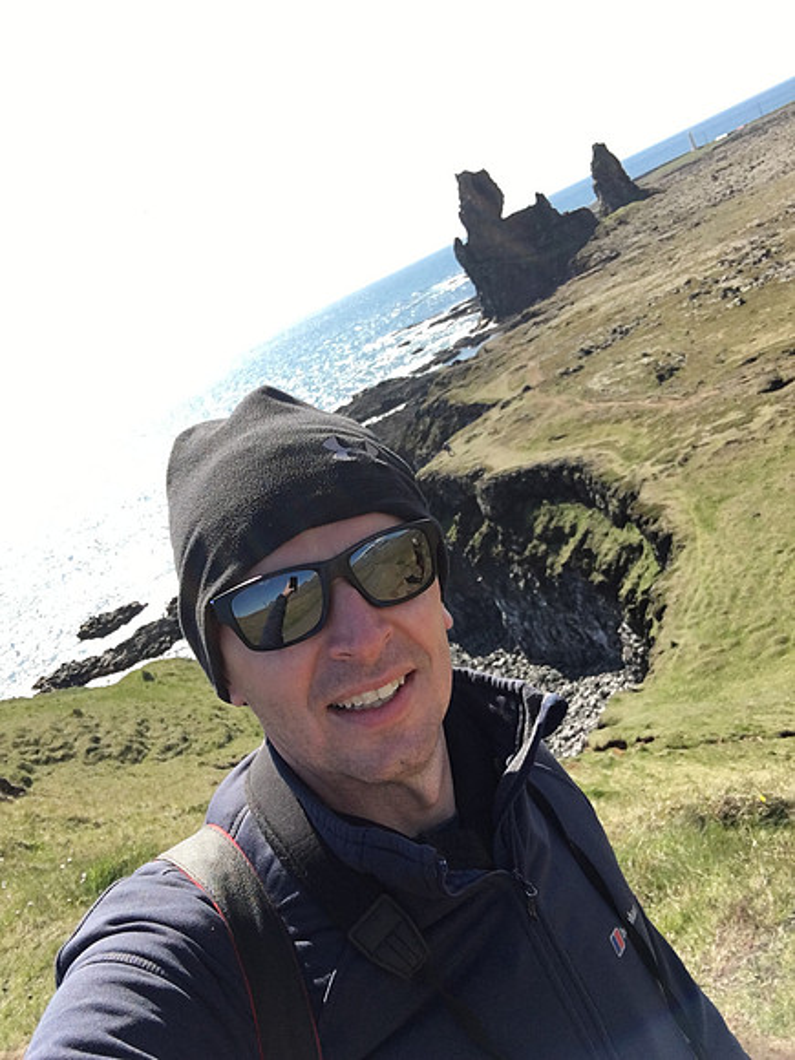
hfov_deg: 45.4
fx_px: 949
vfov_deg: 58.4
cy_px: 530
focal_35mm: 31
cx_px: 398
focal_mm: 2.65
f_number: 2.2
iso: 32
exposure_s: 1/867
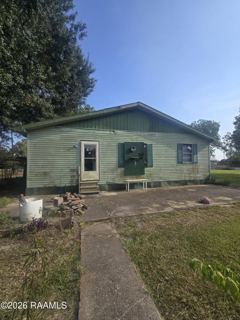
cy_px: 160
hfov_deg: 89.9
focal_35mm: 13
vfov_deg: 106.2
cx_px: 120
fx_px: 120
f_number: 2.2
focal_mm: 2.2
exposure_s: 1/1391
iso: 50
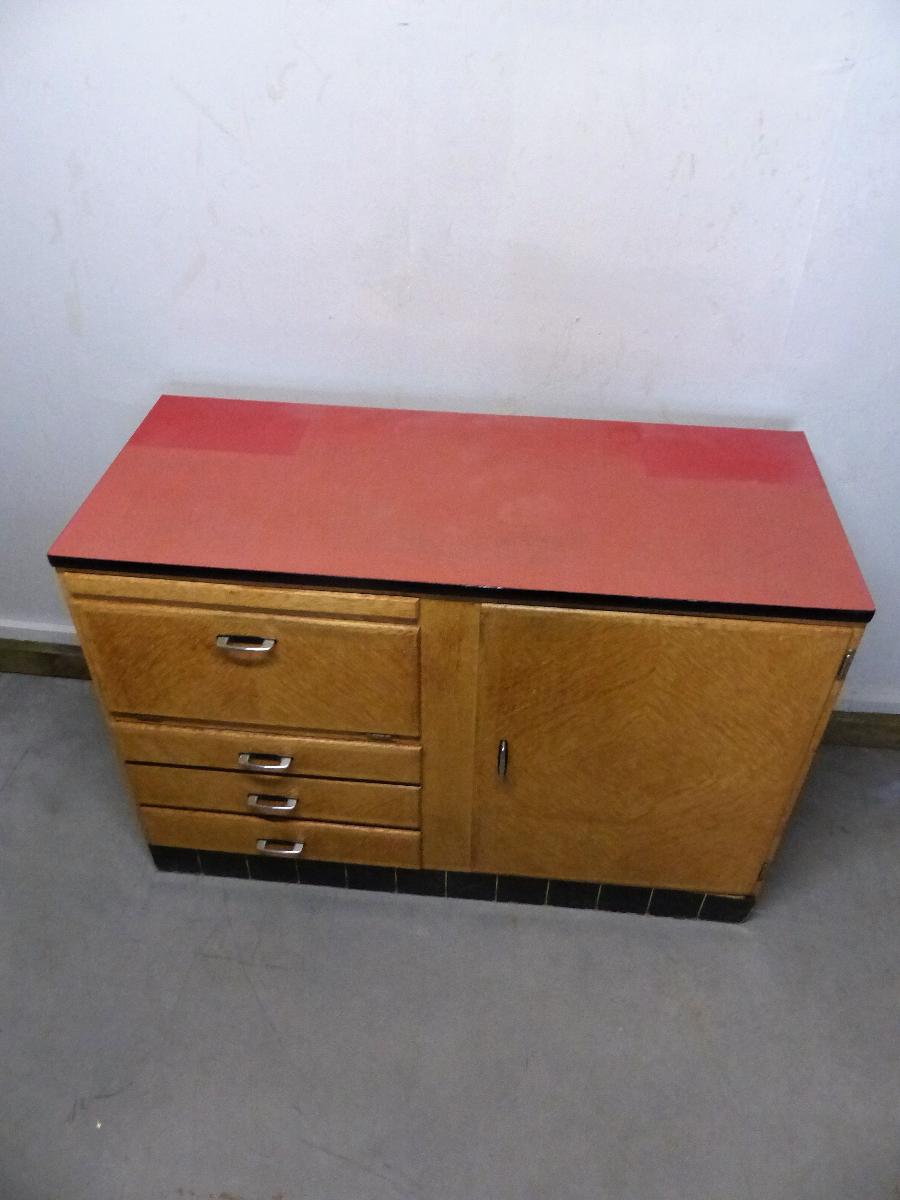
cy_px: 600
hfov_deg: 53.1
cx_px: 450
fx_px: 901
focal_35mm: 26
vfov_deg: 67.3
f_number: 2.8
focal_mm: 4.5
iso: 800
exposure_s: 1/50
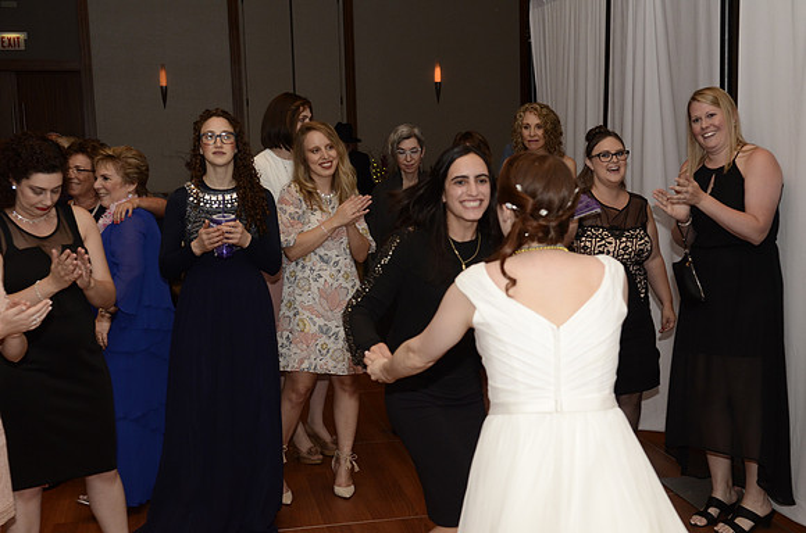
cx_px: 403
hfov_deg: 39.0
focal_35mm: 51
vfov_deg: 26.4
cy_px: 266
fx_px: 1139
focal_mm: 34
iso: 800
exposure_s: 1/200
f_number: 4.5
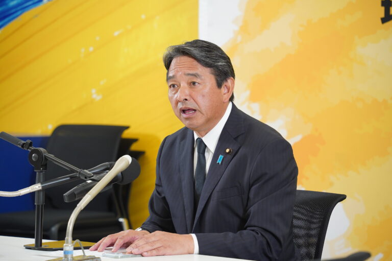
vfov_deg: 8.9
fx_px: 1676
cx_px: 196
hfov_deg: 13.3
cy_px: 130
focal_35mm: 154
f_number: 5.6
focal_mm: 154
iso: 2000
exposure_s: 1/160
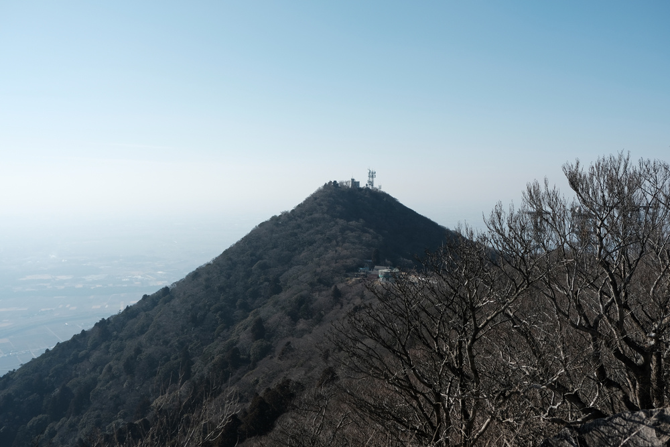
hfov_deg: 54.4
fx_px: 651
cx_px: 335
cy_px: 224
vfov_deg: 37.9
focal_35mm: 35
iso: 200
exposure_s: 1/1700
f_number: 4.5
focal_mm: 23
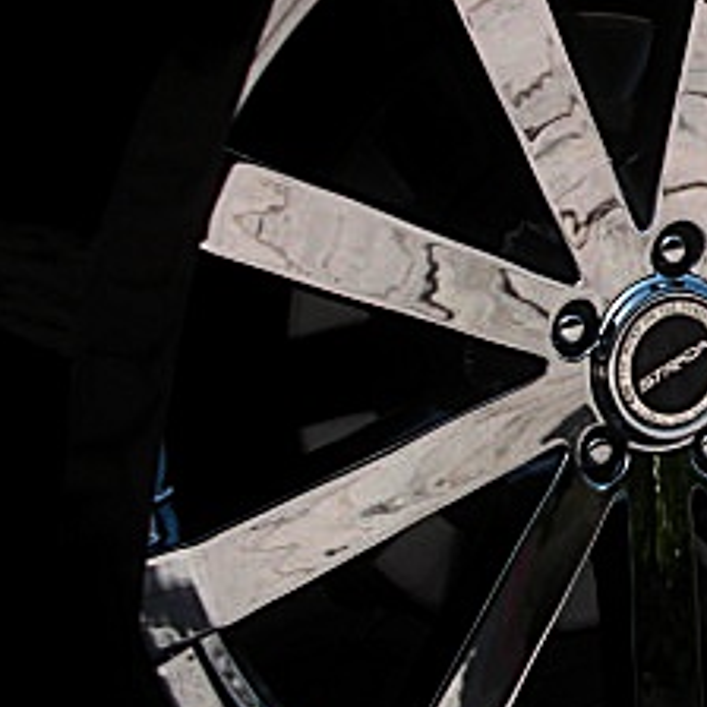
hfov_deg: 18.2
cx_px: 840
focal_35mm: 91
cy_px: 294
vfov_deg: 19.1
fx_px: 2103
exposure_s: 1/400
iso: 50
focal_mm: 6.3
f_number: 2.8
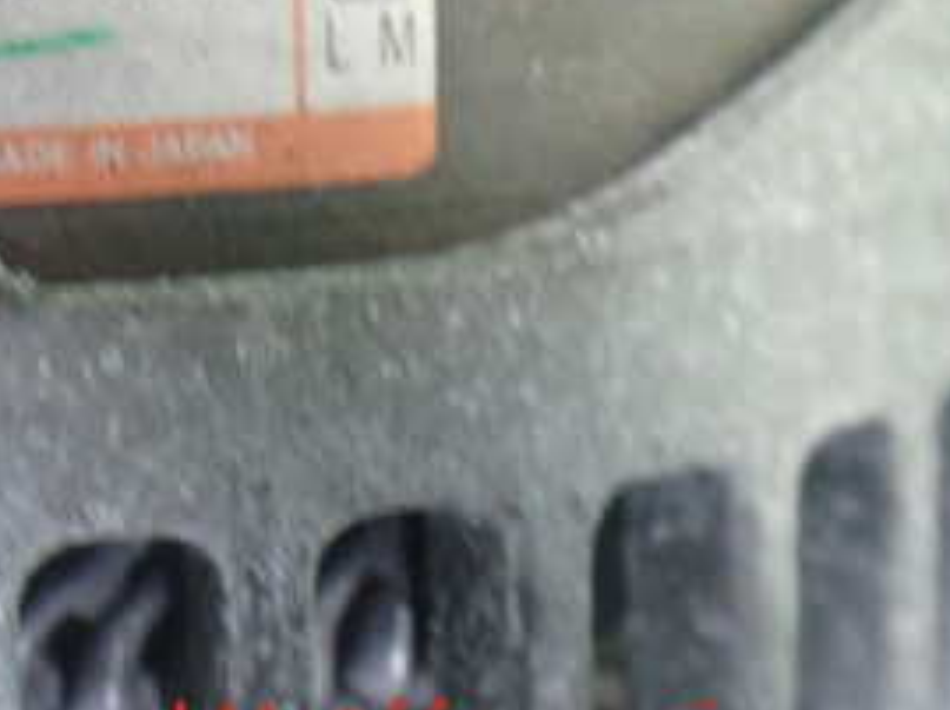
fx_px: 1836
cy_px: -14
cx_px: -88
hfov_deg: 26.7
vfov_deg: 21.1
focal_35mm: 67
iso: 800
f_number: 2.3
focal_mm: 5.4
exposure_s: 1/40
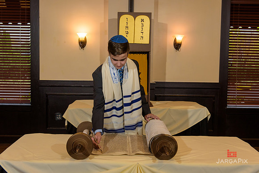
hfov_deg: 41.1
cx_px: 130
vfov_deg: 28.1
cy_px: 86
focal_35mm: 48
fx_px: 345
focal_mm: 48
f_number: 5
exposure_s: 1/125
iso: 1000
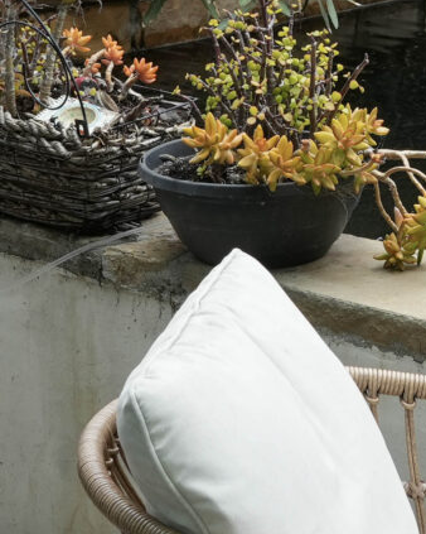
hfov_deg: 9.6
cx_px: 444
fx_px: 2508
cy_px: 97
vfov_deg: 12.1
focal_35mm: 159
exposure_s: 1/250
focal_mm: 28
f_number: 8
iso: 400
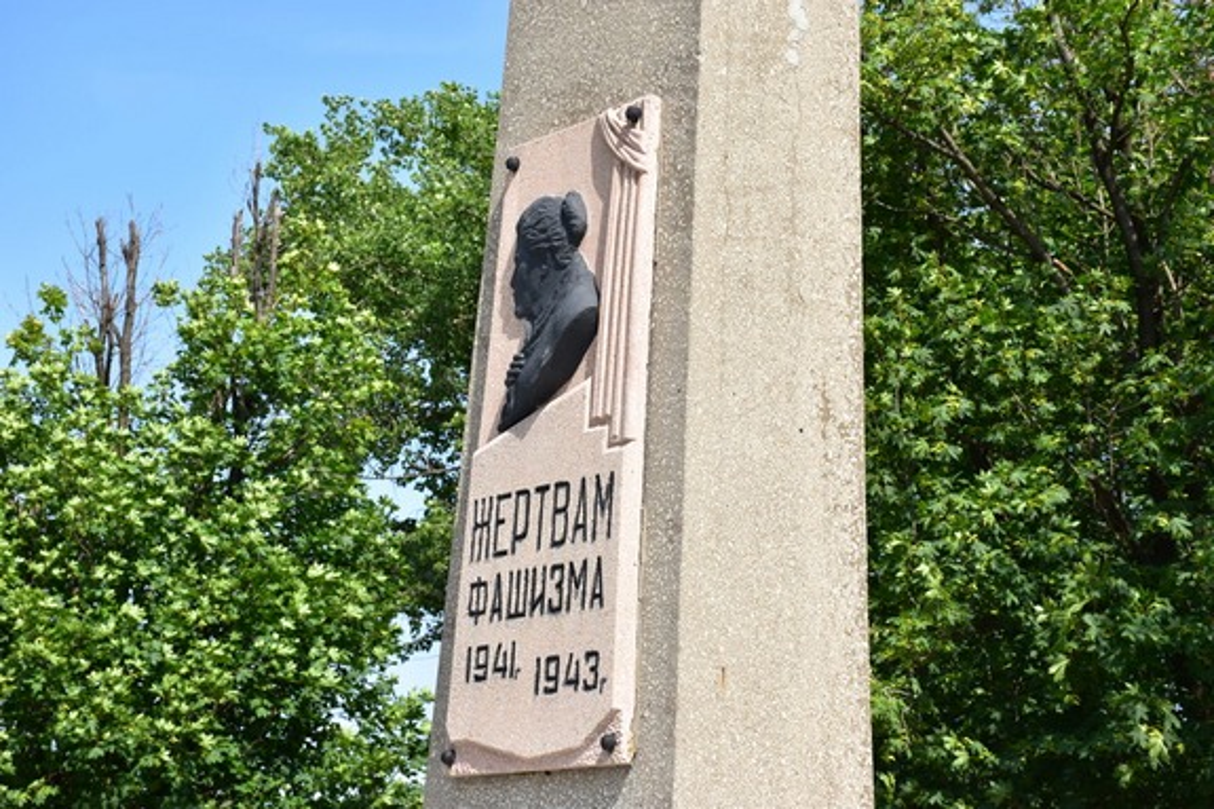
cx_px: 607
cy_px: 404
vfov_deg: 17.5
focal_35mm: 78
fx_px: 2629
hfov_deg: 26.0
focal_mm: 52
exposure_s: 1/500
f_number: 11
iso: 400
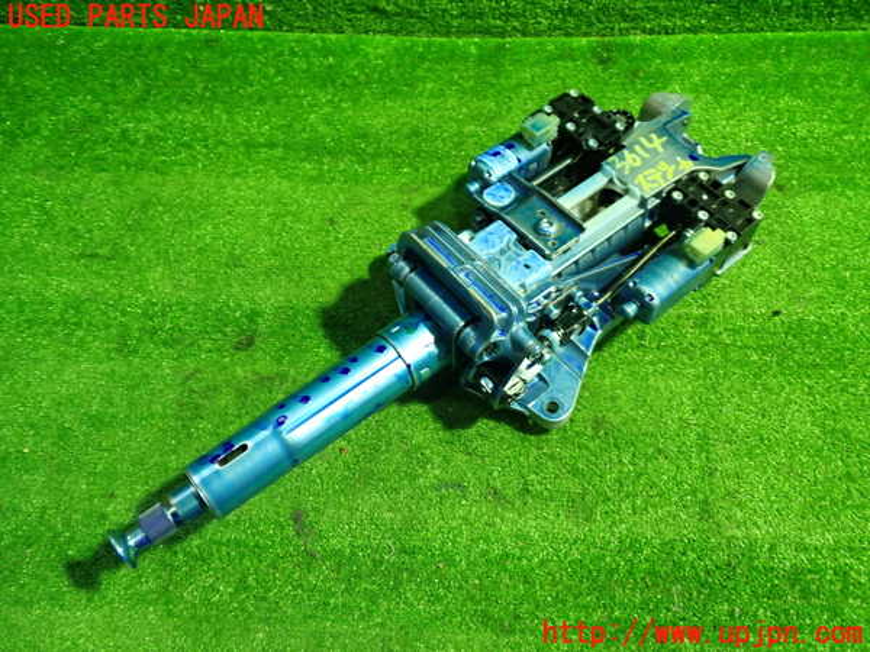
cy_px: 326
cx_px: 435
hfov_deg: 60.0
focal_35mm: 30
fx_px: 754
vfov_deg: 46.8
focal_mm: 5.4
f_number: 2.3
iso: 400
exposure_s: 1/30
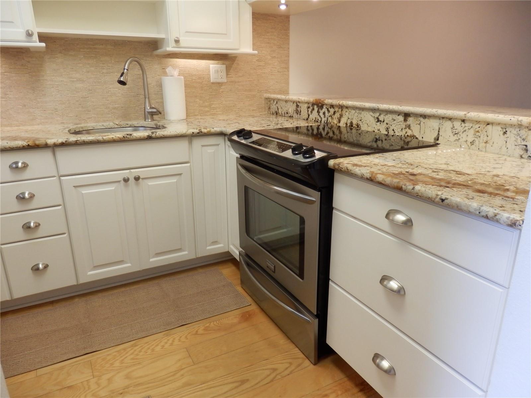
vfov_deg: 54.9
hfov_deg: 69.4
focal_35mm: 25
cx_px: 266
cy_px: 199
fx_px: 383
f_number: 3
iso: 160
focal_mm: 4.5
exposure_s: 1/30
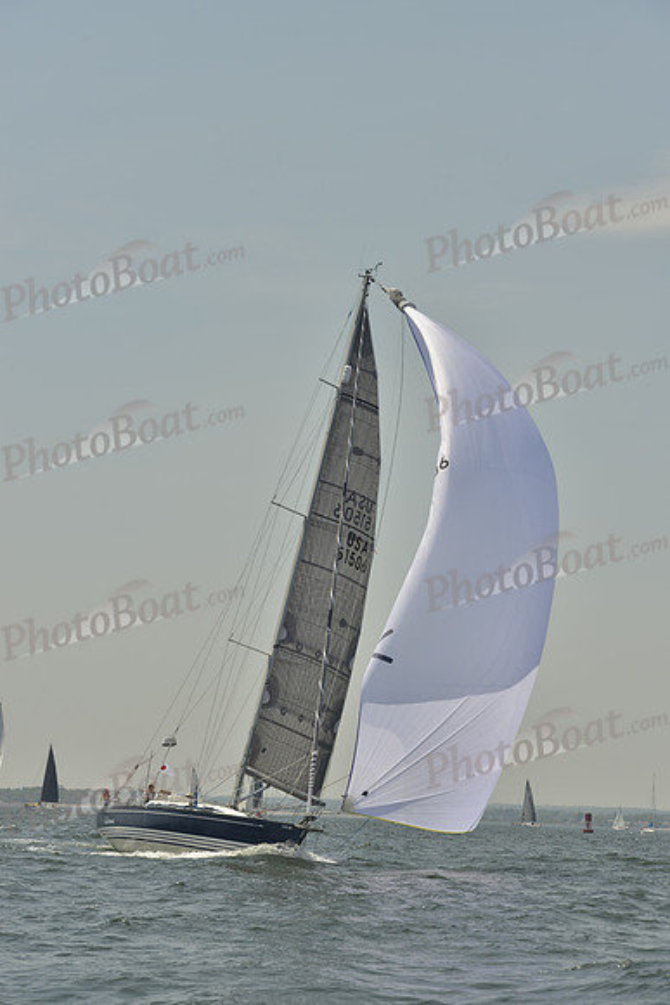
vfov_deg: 20.4
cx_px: 335
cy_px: 502
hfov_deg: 13.7
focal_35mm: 100
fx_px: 2790
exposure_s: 1/1250
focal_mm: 100
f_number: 8
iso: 200
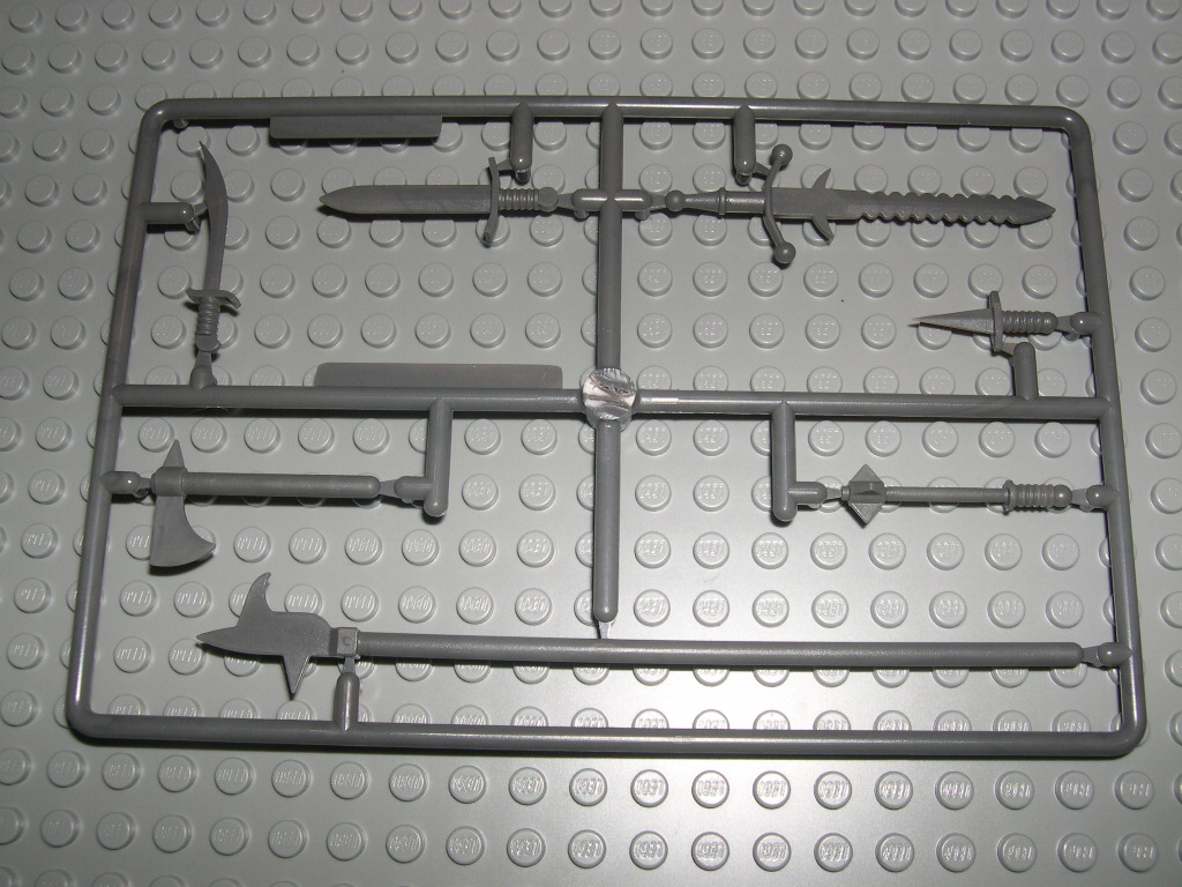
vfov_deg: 37.7
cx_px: 591
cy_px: 444
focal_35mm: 38
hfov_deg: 49.0
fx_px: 1298
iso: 100
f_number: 7.6
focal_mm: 8
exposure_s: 1/60
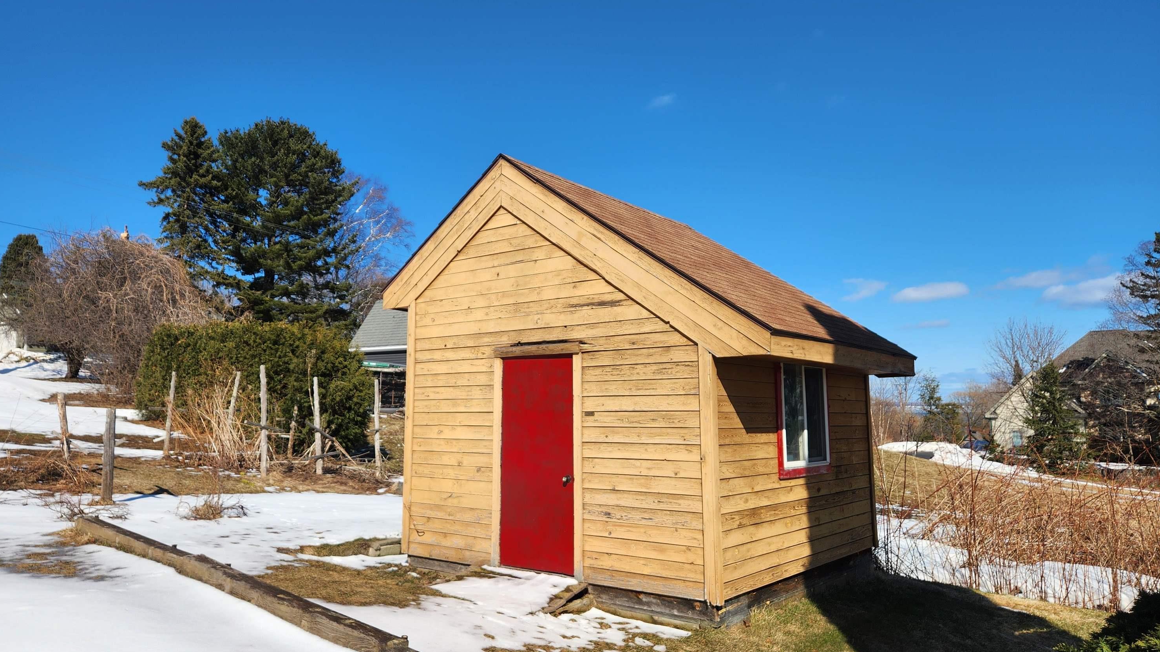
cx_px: 561
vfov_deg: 44.4
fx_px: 800
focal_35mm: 26
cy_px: 335
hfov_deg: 71.9
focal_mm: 5.4
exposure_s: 1/2537
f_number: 1.8
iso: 20
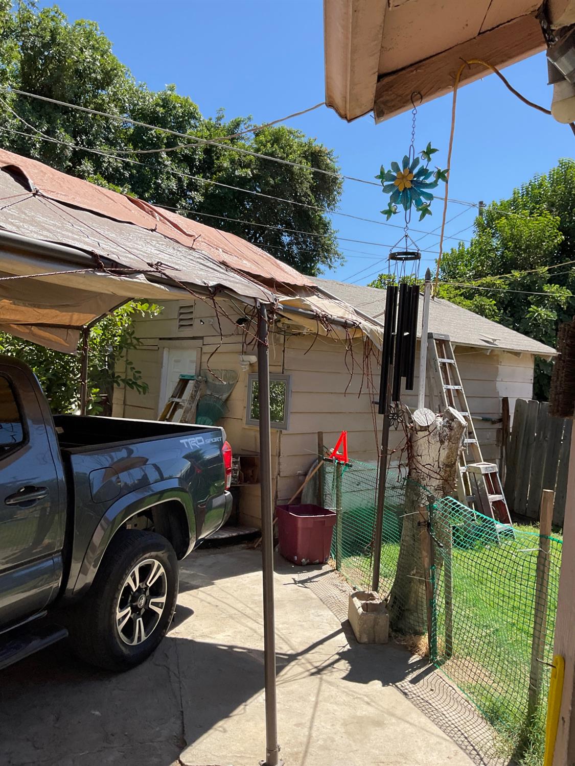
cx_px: 288
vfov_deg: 61.7
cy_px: 383
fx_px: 642
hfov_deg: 48.2
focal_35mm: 29
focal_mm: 3
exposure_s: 1/1098
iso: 16
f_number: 1.8
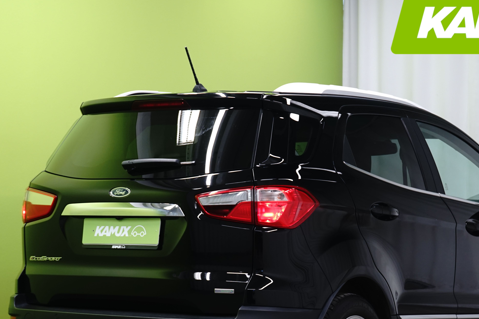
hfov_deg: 19.1
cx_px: 300
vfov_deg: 12.8
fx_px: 1424
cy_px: 212
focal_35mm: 107
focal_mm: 70
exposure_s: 1/6
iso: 500
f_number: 8
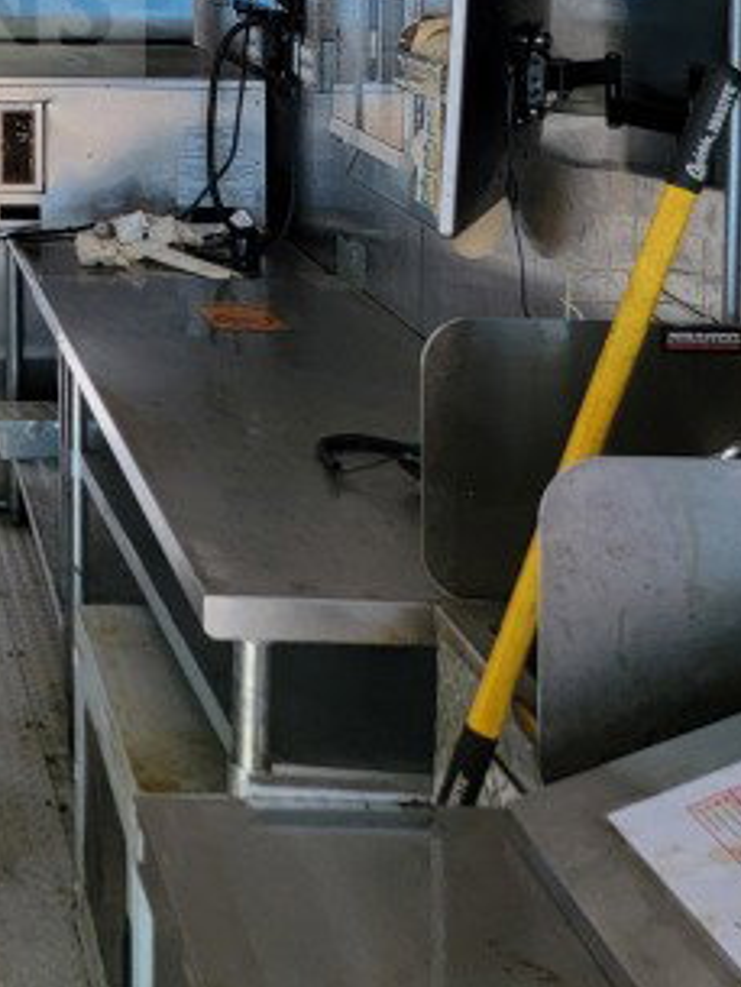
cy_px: -180
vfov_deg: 27.0
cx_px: -220
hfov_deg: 20.9
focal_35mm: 64
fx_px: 1825
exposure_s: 1/60
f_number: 1.8
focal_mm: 6.7
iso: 200
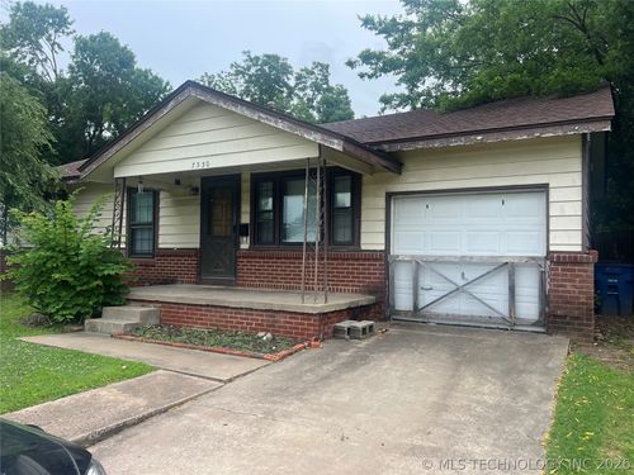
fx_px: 476
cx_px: 317
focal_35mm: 26
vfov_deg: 53.1
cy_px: 238
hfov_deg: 67.3
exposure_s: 1/1838
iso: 50
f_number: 1.5
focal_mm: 5.7
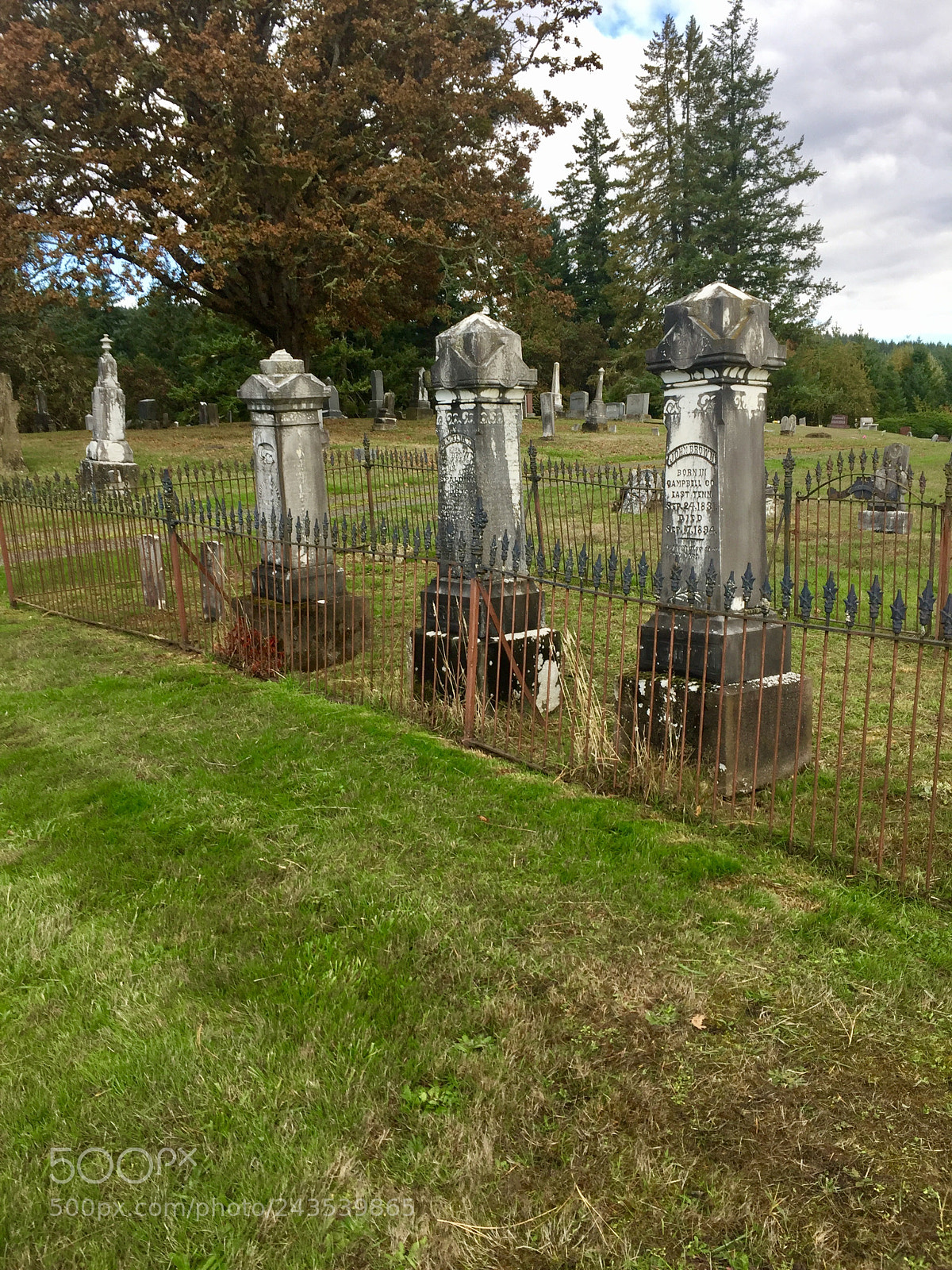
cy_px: 635
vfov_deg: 61.7
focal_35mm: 29
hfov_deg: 48.2
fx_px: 1063
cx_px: 476
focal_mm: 4.15
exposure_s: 1/527
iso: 32
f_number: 2.2
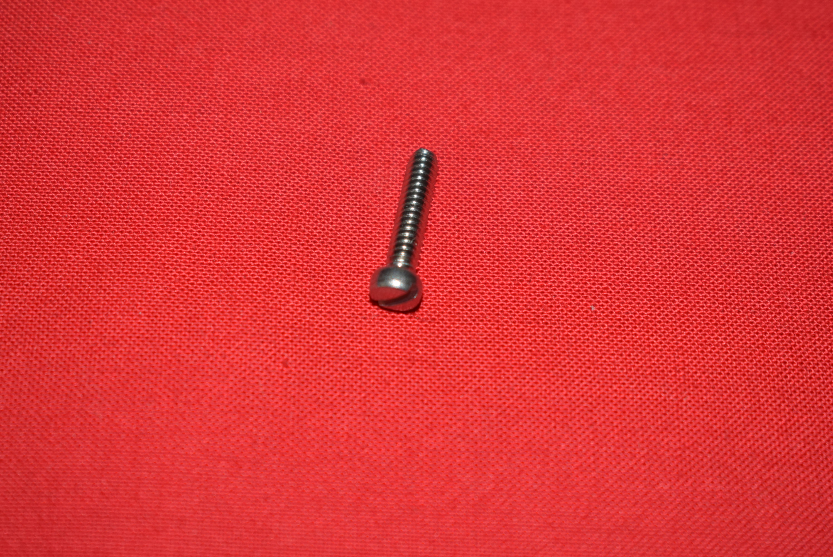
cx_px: 416
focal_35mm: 82
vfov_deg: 16.6
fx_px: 1910
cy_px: 278
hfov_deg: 24.6
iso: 400
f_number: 5.6
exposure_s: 1/200
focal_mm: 55
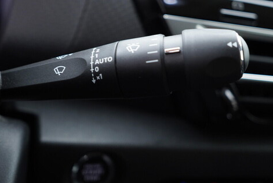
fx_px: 319
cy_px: 79
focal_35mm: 42
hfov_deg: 46.3
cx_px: 130
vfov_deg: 31.9
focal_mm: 24
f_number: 2.8
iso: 320
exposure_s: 1/40
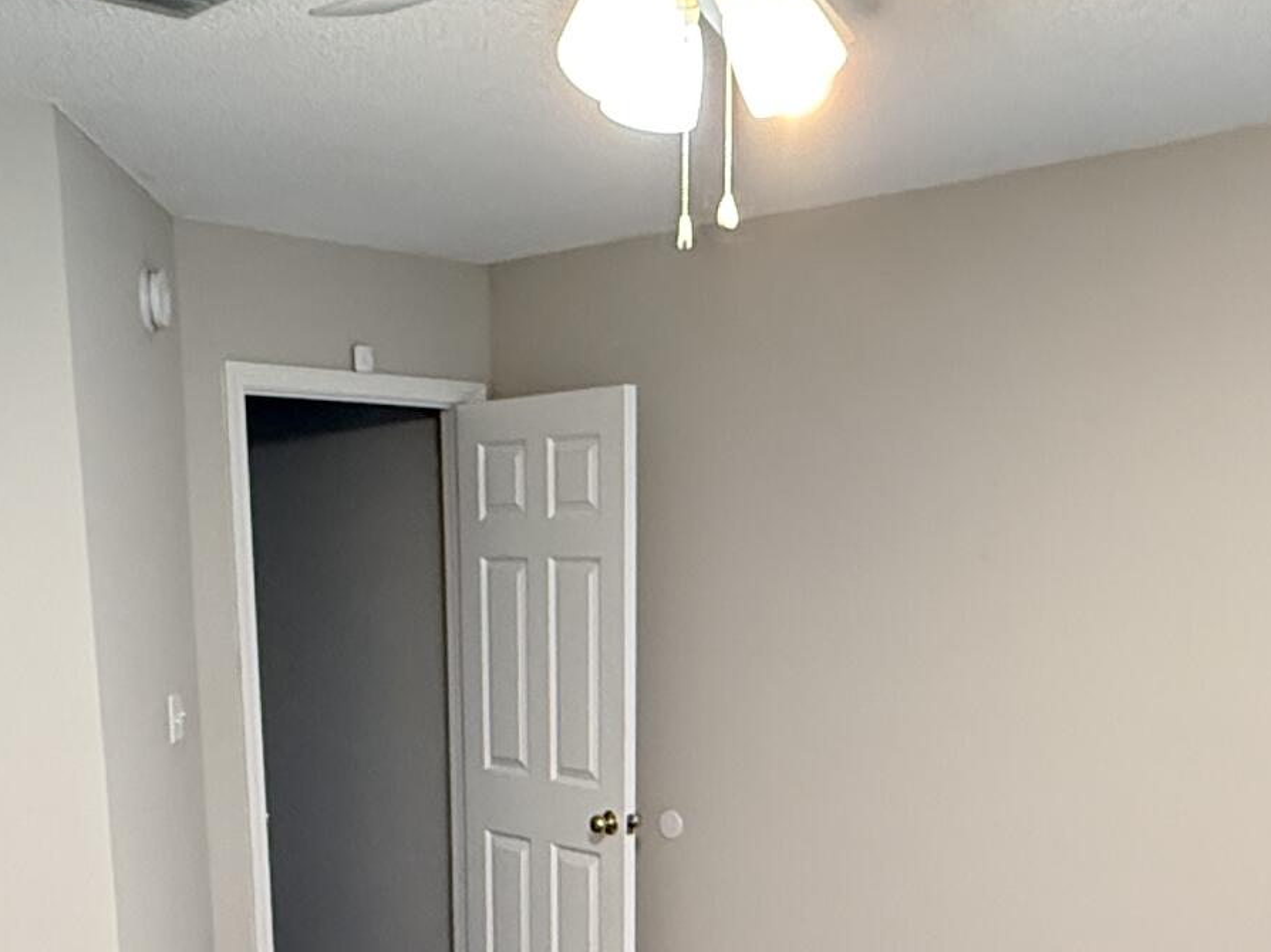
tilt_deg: -12.7
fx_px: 1725
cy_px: 970
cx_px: 601
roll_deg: +0.2
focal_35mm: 47
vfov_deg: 28.8
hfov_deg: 40.4
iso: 640
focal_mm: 2.22
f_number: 2.2
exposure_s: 1/60
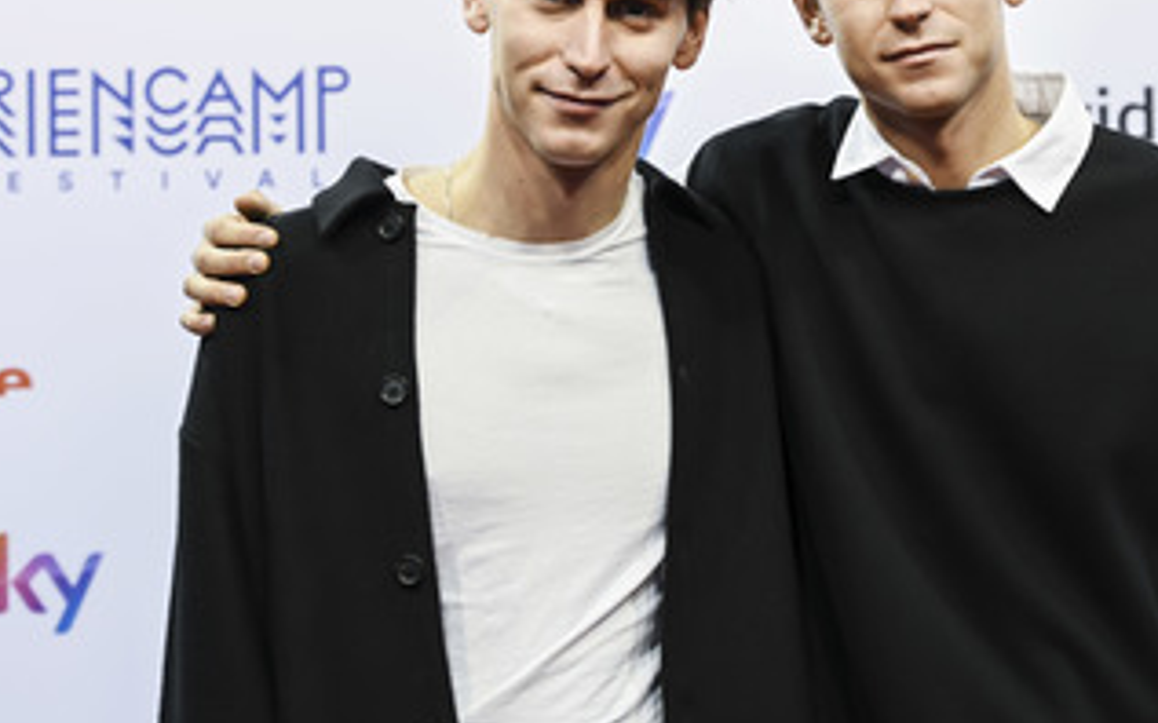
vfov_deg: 17.6
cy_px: 259
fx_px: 2335
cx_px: 736
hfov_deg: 27.7
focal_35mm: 74
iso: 500
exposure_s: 1/200
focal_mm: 51
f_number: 4
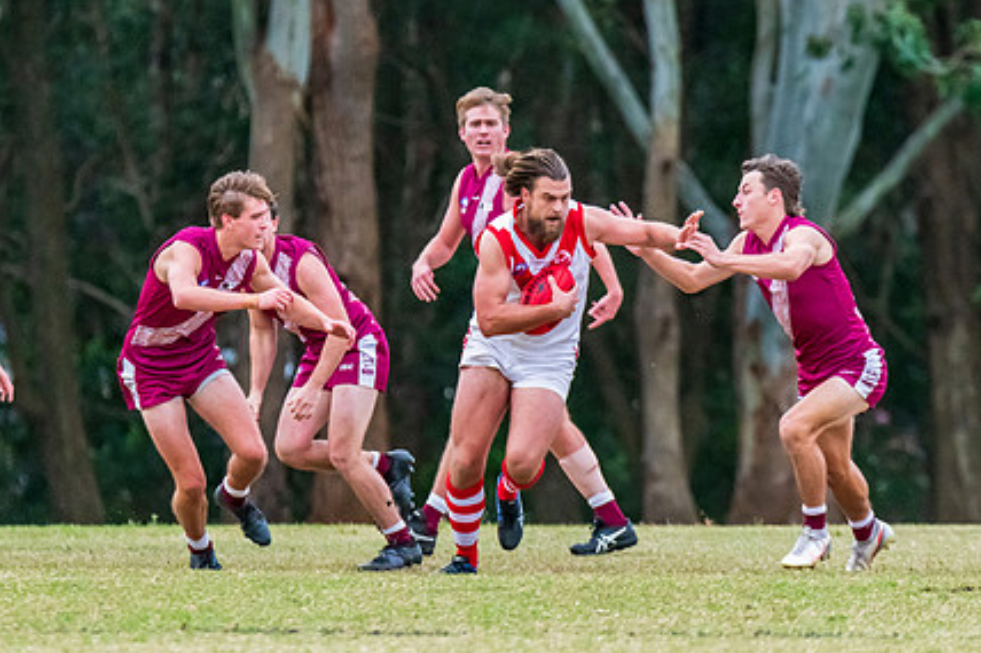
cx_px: 508
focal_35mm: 652
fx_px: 17759
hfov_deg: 3.2
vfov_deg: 2.1
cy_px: 316
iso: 3200
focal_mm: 400
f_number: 6
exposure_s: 1/1250
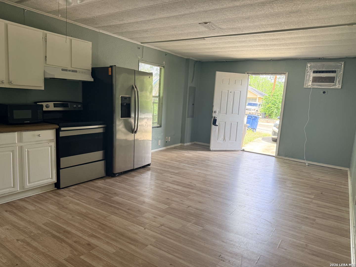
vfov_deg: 56.8
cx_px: 178
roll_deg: -4.1
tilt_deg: -7.3
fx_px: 247
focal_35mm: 24
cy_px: 134
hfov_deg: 71.6
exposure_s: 1/233
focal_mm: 6.76
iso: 125
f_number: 1.78
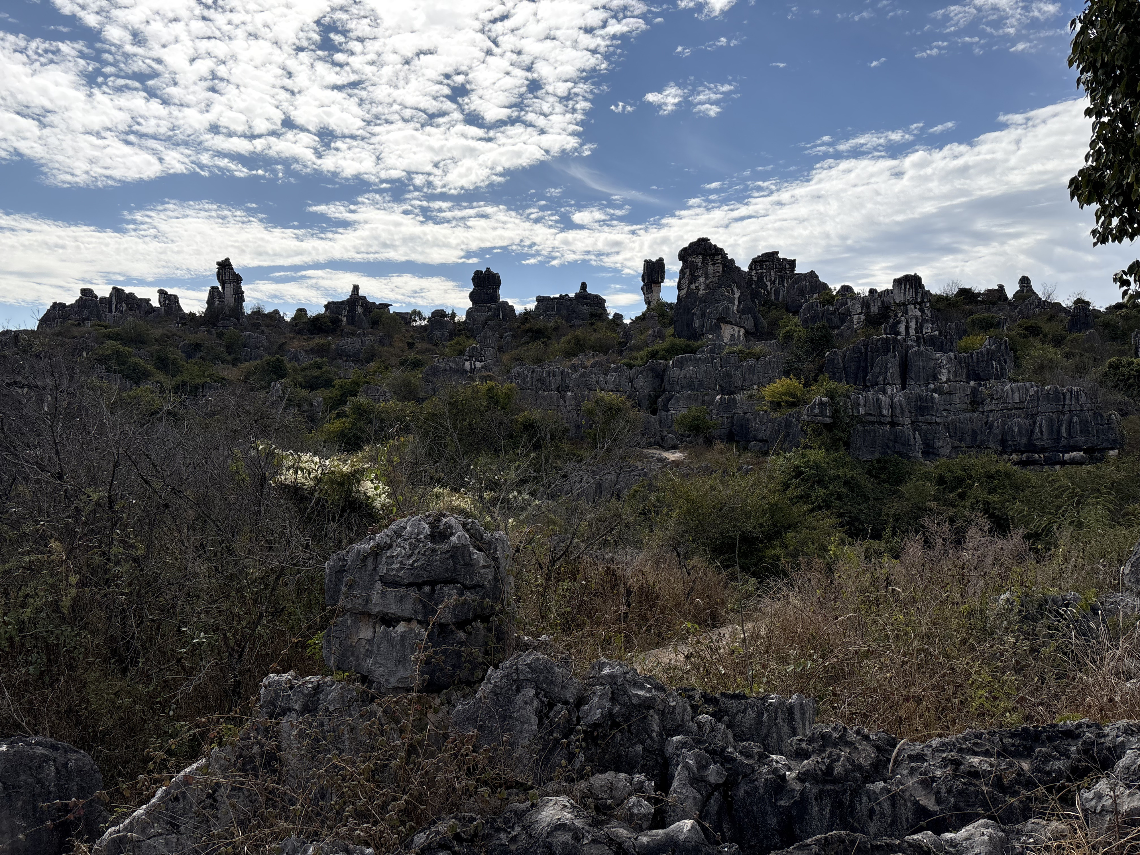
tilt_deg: -0.7
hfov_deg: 67.3
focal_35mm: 26
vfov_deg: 53.1
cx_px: 570
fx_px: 856
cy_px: 428
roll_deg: +0.6
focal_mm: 5.96
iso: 50
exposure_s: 1/6329
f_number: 1.6
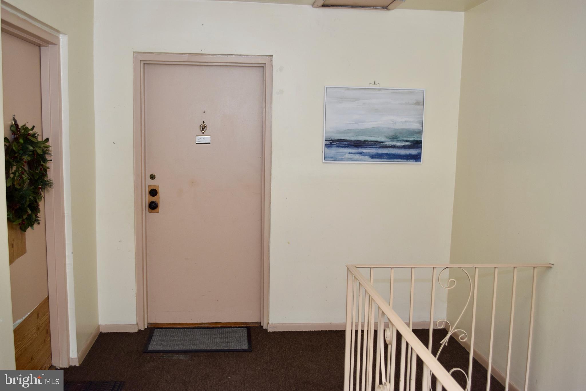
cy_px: 196
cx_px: 293
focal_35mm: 33
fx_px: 537
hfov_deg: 57.2
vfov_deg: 40.0
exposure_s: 1/100
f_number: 5
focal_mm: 22
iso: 800
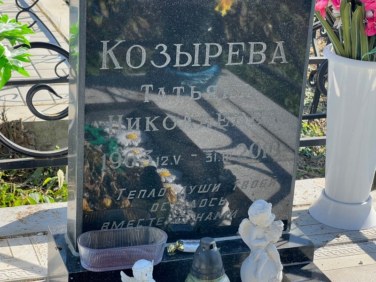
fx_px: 836
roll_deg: -2.9
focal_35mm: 77
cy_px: 141
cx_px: 188
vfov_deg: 19.1
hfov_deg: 25.3
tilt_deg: -20.6
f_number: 2.8
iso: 32
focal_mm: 9
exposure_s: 1/255
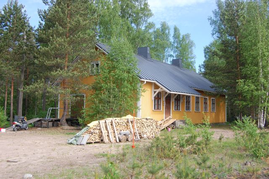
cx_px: 134
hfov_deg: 53.2
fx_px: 269
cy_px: 90
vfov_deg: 36.8
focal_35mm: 36
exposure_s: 1/640
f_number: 5.6
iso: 400
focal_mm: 24
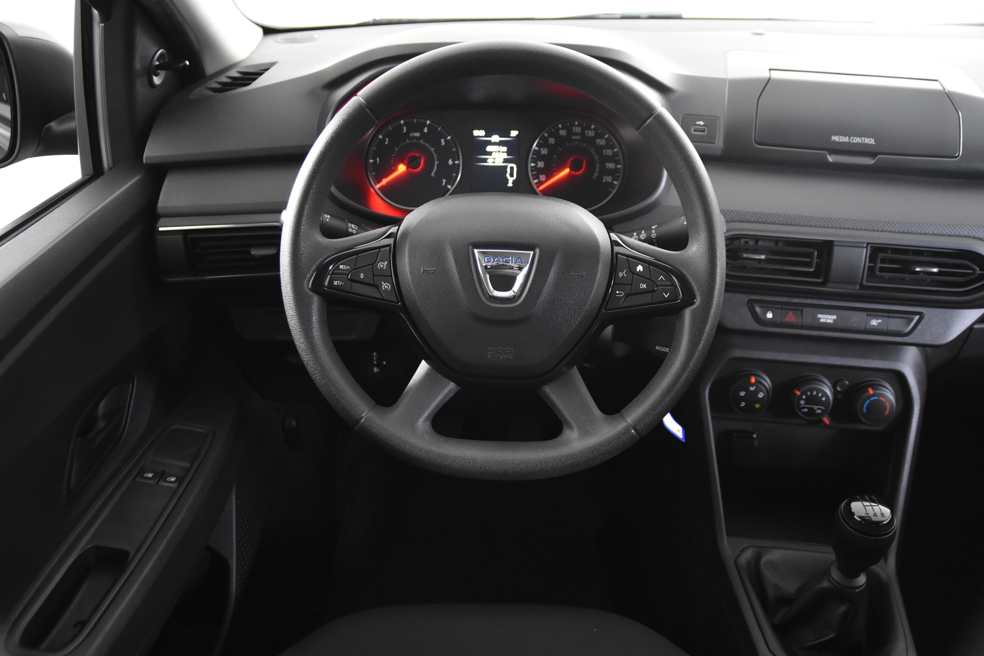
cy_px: 328
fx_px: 902
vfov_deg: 40.0
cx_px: 492
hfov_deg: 57.2
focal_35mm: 33
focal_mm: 22
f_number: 3
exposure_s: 1/30
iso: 3200
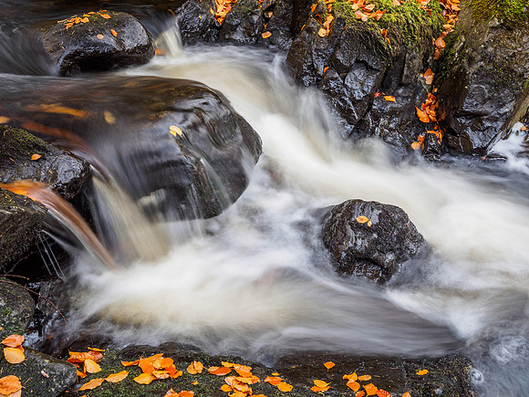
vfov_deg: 53.1
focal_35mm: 26
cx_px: 264
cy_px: 198
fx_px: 397
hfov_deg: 67.3
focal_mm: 13
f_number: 11
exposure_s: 1/1.25
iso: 200
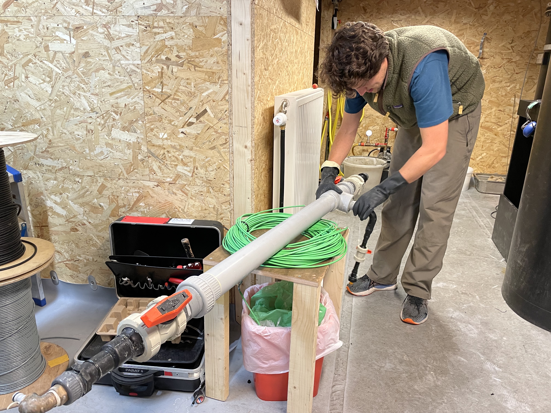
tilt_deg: -18.2
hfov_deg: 67.3
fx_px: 414
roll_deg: -0.7
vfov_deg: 53.1
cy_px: 206
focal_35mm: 26
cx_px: 276
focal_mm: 4.2
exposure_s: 1/51
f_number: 1.6
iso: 125
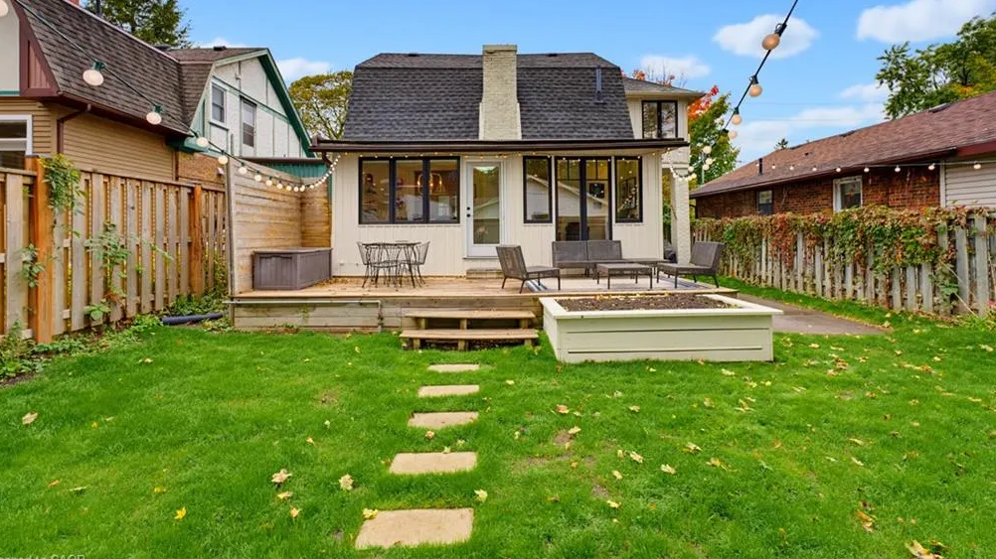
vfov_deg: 69.9
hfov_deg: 103.0
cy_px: 229
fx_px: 396
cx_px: 489
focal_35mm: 15
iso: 800
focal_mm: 14
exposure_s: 1/80
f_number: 11
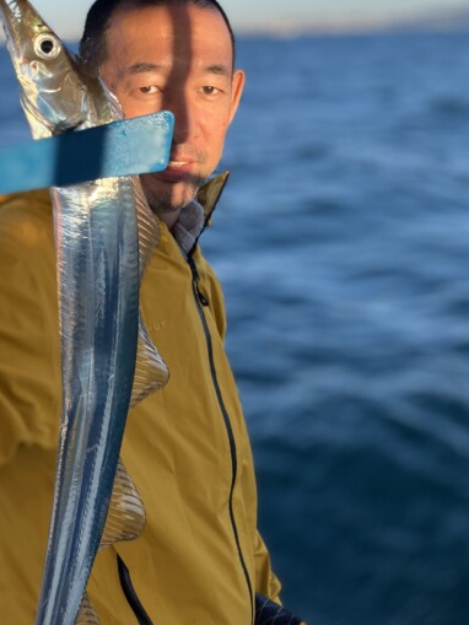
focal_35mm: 44
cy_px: 172
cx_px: 131
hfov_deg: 32.4
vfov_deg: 41.9
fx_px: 795
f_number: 1.8
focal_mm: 3.99
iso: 32
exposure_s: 1/810
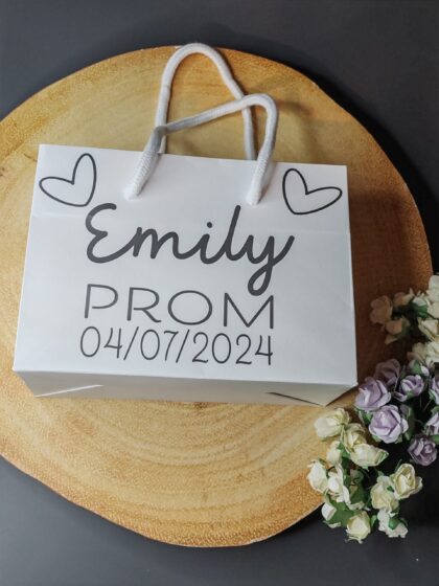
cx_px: 220
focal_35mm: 54
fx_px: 913
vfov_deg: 35.5
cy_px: 293
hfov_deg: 27.0
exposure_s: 1/100
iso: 500
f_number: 1.9
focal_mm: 6.12
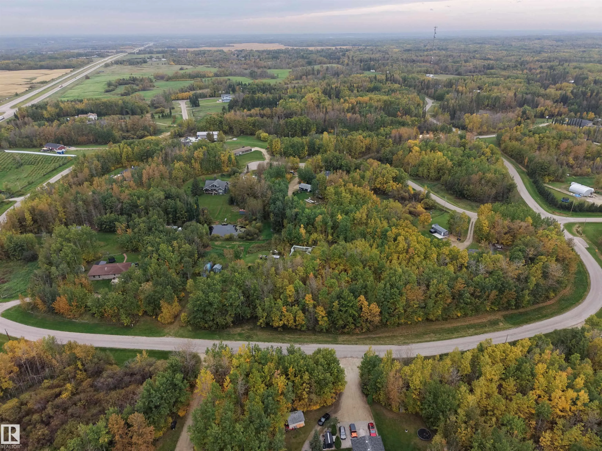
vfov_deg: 58.9
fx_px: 400
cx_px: 301
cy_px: 226
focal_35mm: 23
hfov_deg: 73.9
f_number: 1.8
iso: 280
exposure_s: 1/1000
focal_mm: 8.67
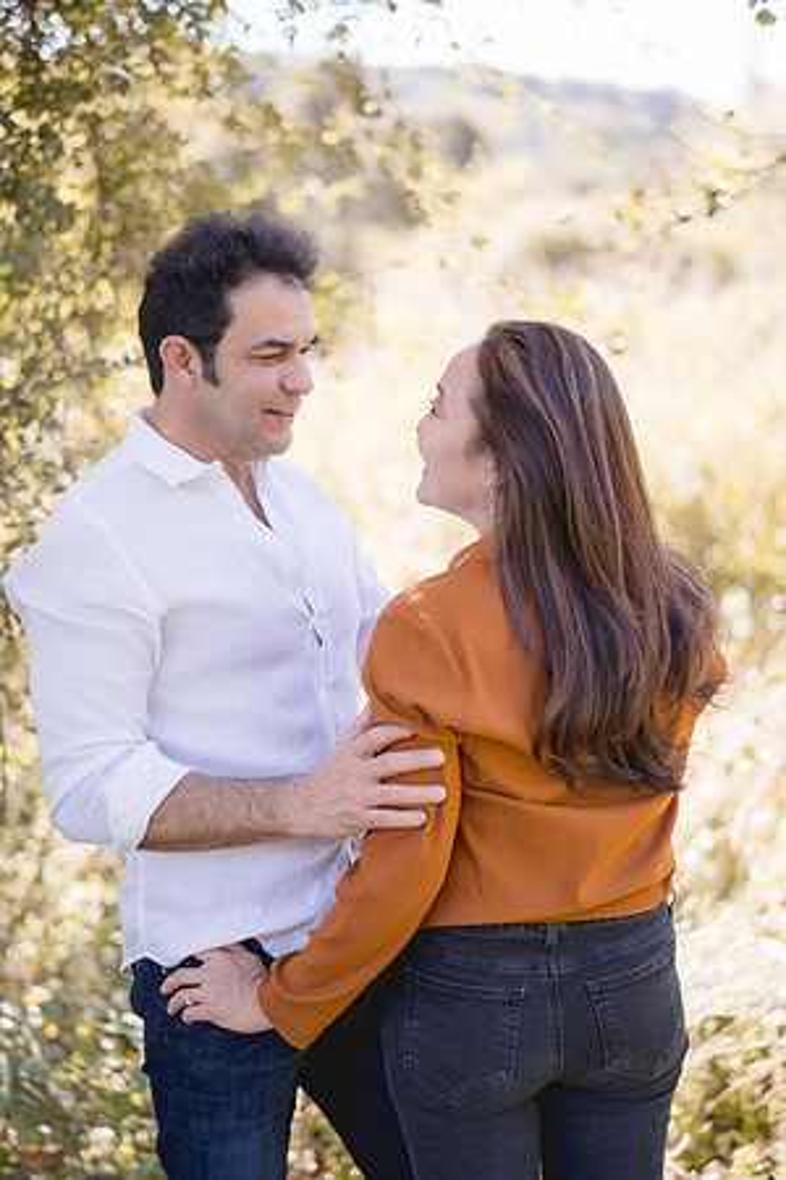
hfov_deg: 27.0
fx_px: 1637
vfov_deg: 39.6
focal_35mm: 50
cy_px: 590
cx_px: 393
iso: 125
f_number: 1.4
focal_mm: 50
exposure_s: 1/640
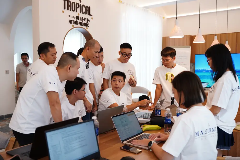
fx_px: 220
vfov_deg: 40.0
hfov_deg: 57.2
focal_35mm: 33
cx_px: 120
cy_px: 80
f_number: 3.2
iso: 500
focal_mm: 33
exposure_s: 1/125
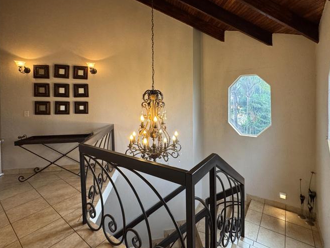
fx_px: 162
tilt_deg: +0.3
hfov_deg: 90.8
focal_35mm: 17
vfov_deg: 74.1
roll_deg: +1.2
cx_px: 181
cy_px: 103
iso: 250
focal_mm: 2.22
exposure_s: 1/100
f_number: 2.2
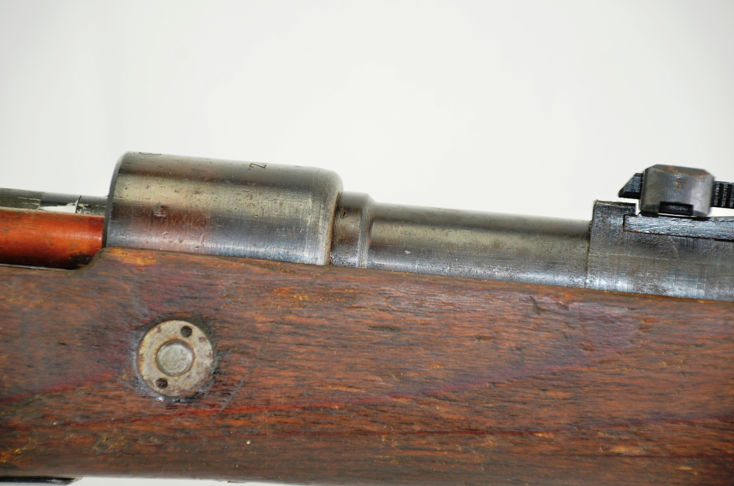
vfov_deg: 6.4
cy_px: 245
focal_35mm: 213
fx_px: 4324
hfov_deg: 9.7
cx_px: 354
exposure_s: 1/60
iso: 400
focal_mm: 135
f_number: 5.6
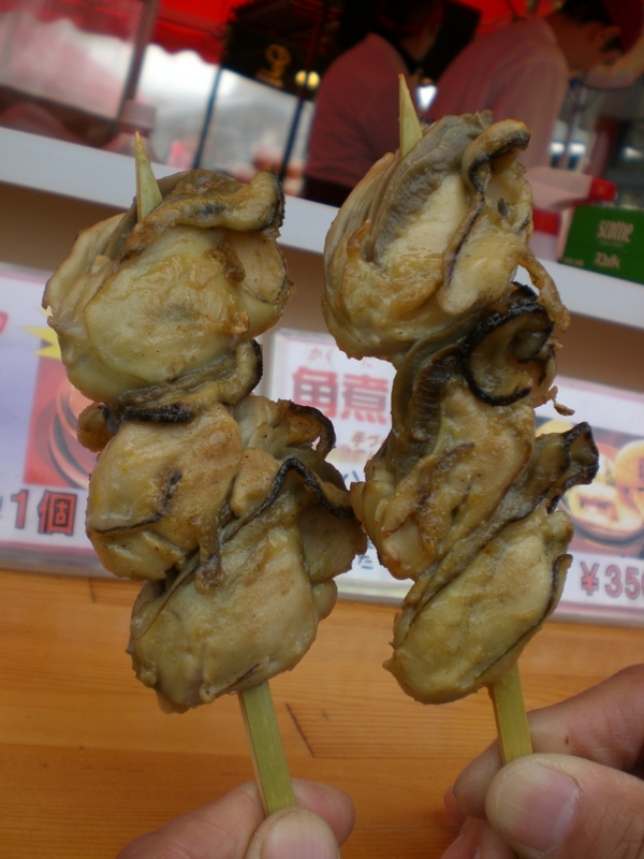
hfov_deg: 37.7
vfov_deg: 49.0
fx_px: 943
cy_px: 430
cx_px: 322
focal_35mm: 38
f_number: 3.1
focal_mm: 6.3
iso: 50
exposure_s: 1/200
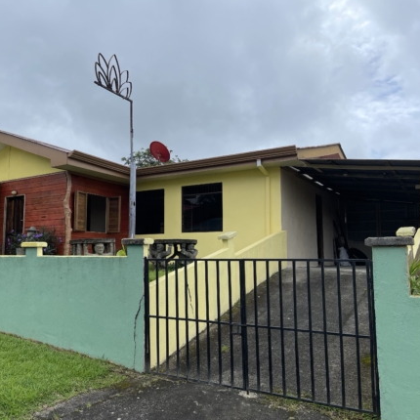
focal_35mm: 30
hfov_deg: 53.4
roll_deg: -0.6
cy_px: 212
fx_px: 412
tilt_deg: +6.4
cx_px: 156
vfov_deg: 54.0
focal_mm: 5.1
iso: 32
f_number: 1.6
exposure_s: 1/3257
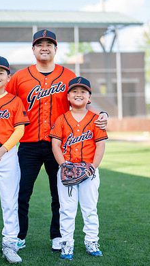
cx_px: 43
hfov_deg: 13.6
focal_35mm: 89
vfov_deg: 23.9
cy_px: 142
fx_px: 629
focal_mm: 50
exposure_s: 1/1600
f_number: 1.2
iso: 125
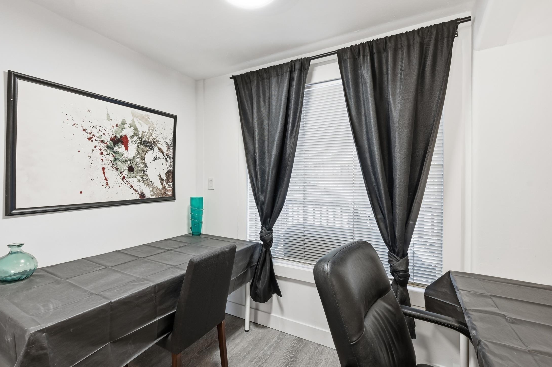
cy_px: 177
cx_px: 264
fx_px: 245
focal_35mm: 16
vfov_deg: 73.6
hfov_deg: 96.7
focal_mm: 14
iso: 100
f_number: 8
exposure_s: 1/8
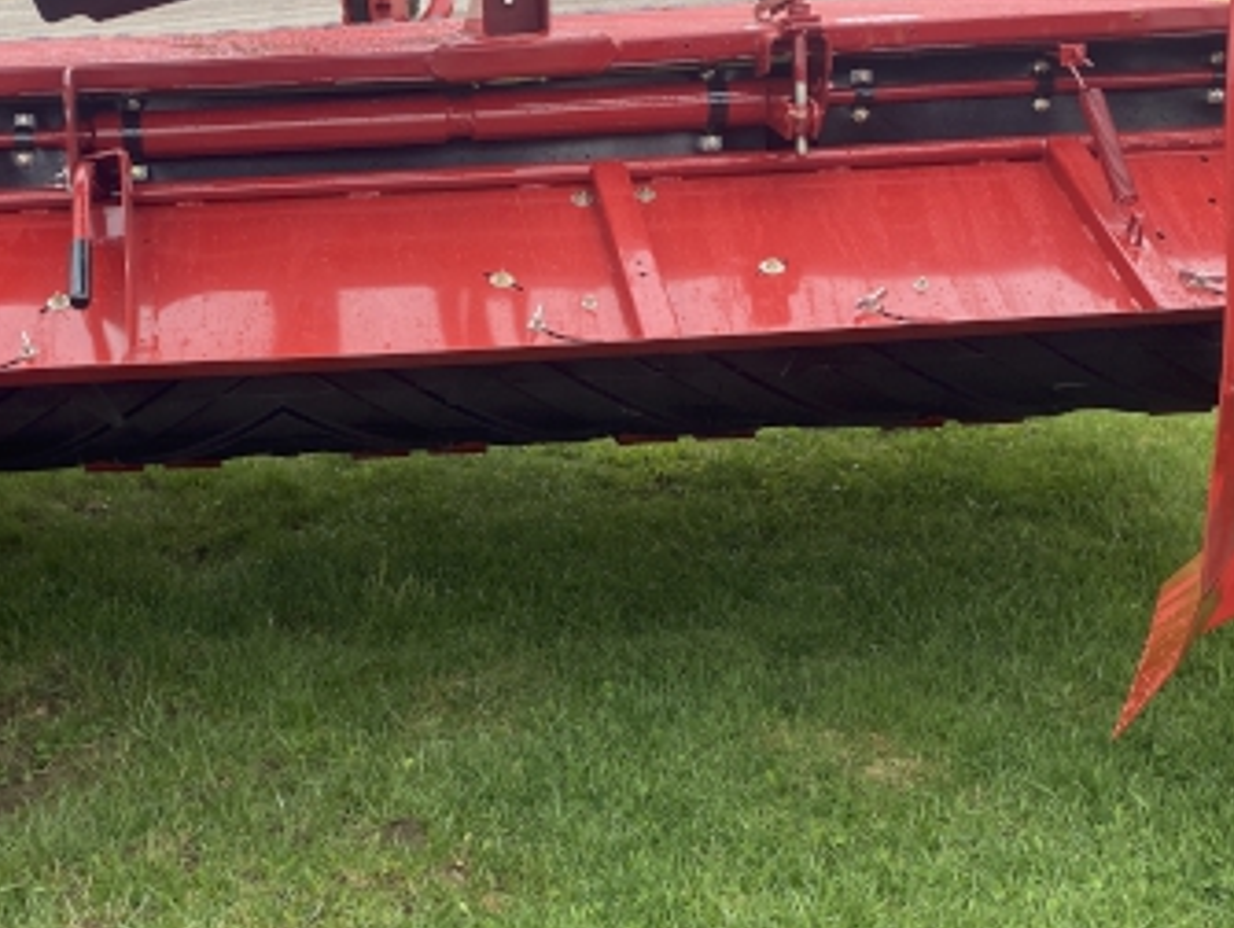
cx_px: 302
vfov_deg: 23.7
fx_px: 2213
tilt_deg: -18.4
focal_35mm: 62
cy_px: 464
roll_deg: +0.4
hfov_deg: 30.6
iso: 32
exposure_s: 1/347
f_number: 1.8
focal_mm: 4.25
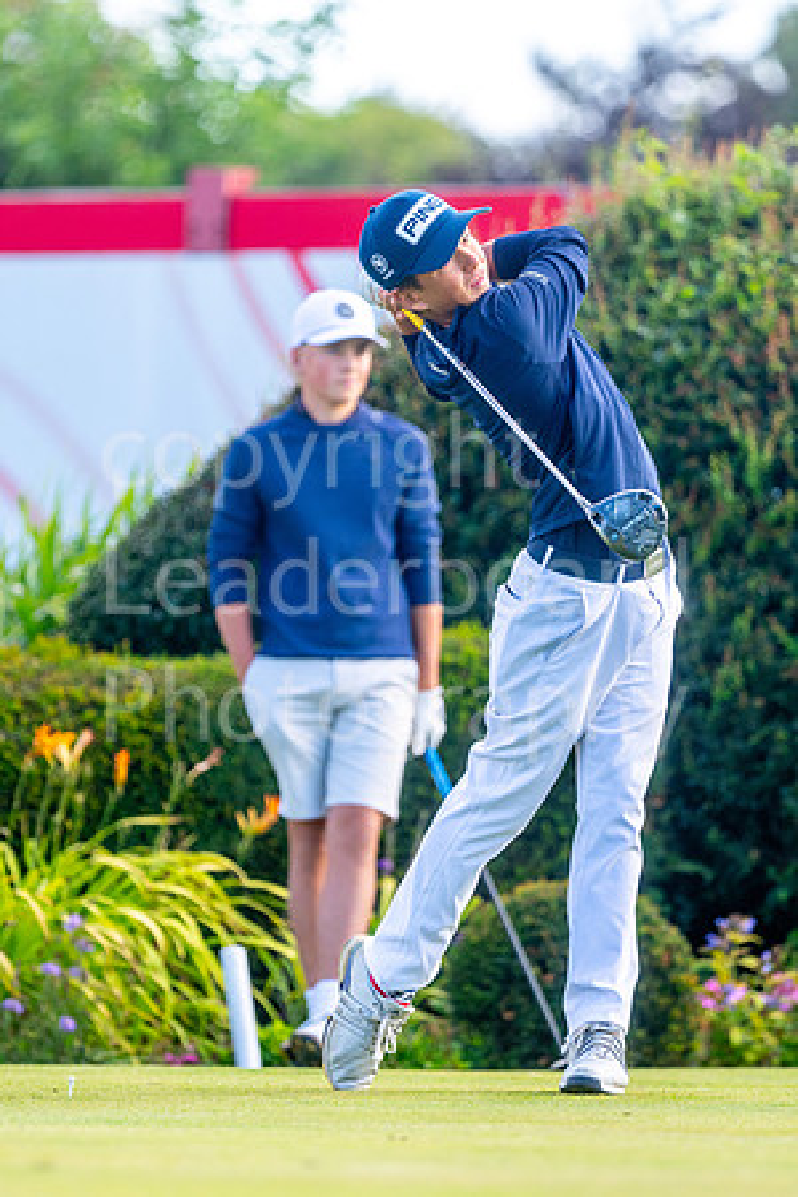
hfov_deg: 3.1
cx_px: 399
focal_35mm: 450
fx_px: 14961
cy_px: 598
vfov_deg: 4.6
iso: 320
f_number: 4
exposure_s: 1/800
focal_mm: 300
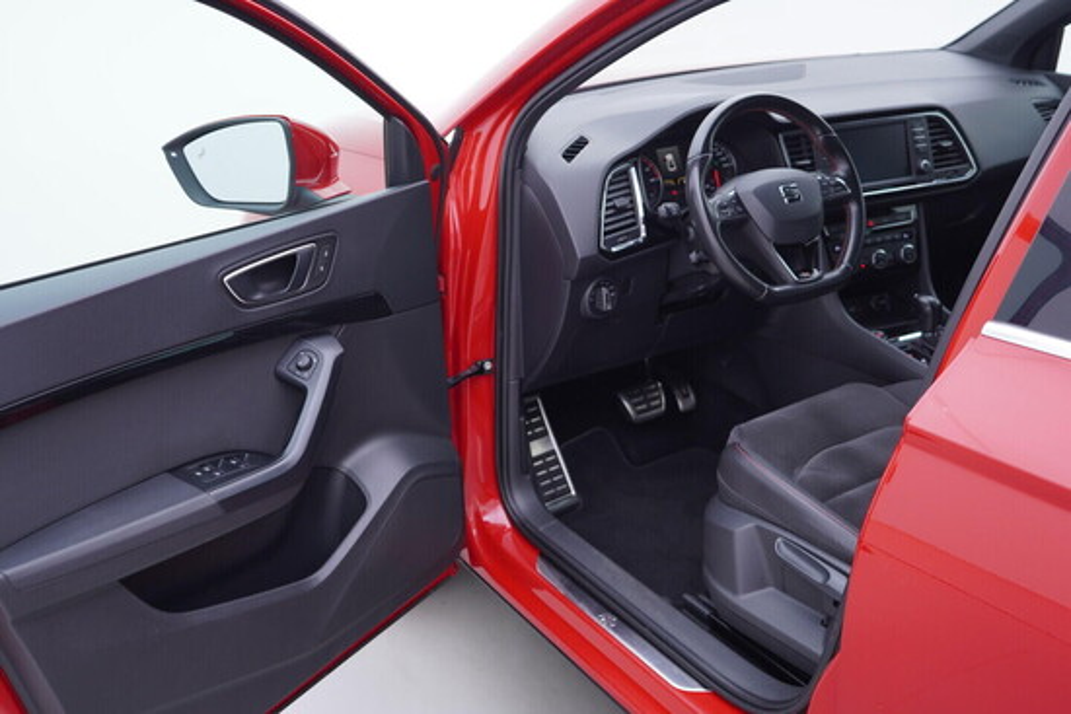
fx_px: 1071
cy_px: 357
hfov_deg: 53.1
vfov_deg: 36.9
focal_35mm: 36
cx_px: 536
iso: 125
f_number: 2.8
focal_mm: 24
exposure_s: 1/40
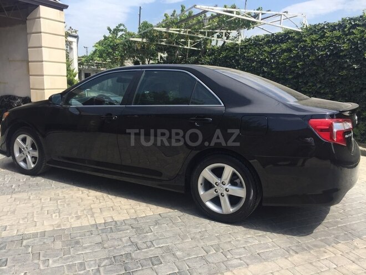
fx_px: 307
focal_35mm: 29
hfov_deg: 61.7
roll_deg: -2.2
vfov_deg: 48.2
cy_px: 138
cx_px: 183
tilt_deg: -10.2
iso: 32
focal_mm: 4.15
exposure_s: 1/1319
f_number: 2.2
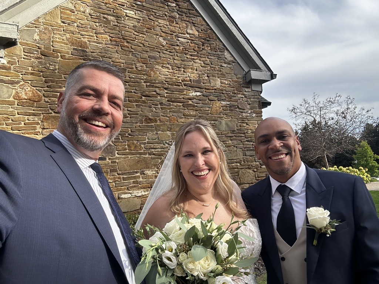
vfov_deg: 58.9
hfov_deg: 73.9
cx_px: 190
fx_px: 252
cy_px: 142
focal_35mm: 23
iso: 25
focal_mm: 2.69
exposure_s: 1/334
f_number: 1.9
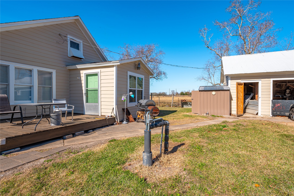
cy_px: 98
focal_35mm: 18
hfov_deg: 90.0
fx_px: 147
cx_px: 147
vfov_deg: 67.3
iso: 100
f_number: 14
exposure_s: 1/100
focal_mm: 18
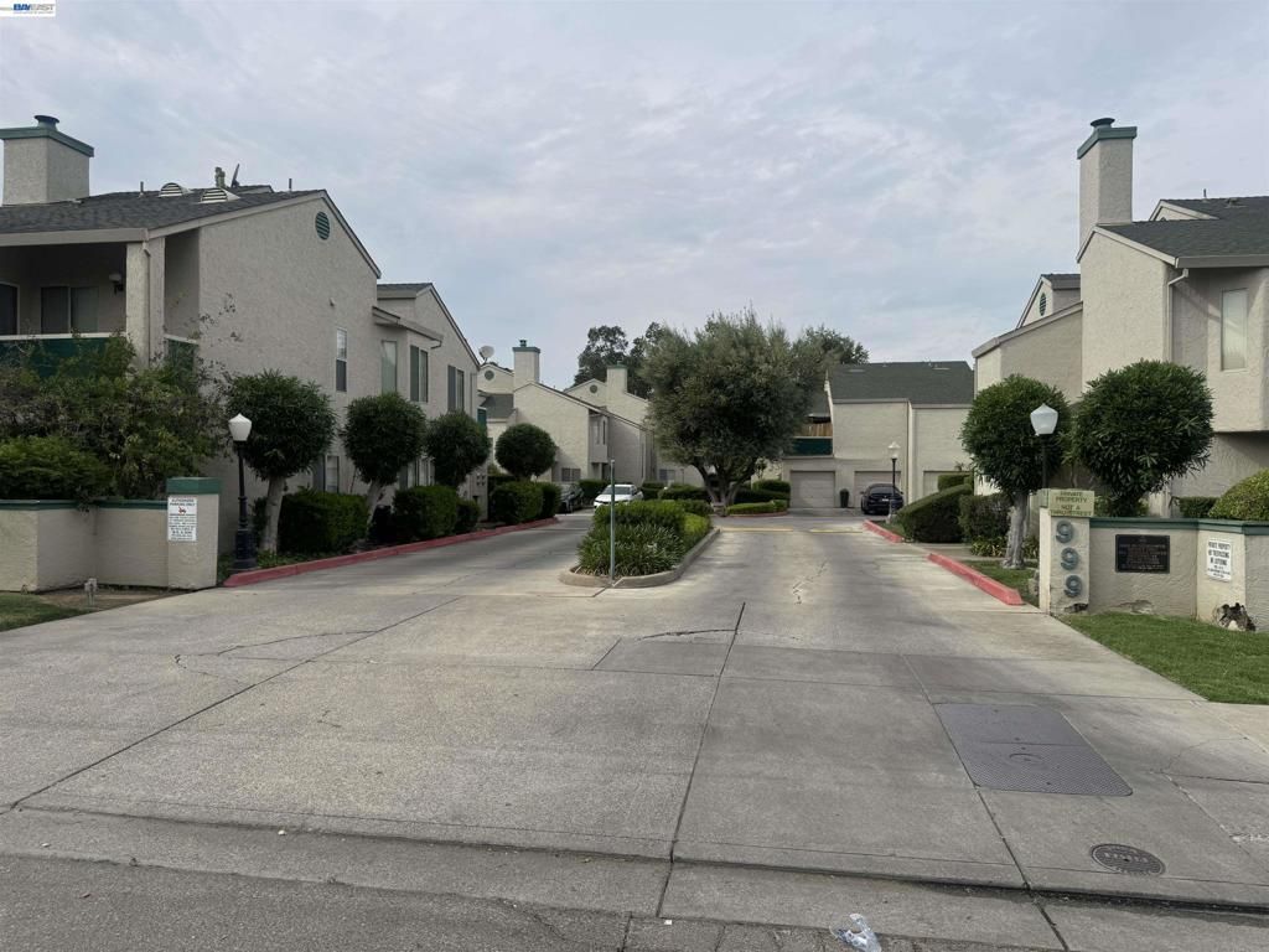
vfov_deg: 56.8
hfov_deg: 71.6
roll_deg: -1.1
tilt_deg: -1.6
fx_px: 880
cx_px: 634
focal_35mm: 24
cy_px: 476
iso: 80
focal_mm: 6.76
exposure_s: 1/5814
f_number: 1.78
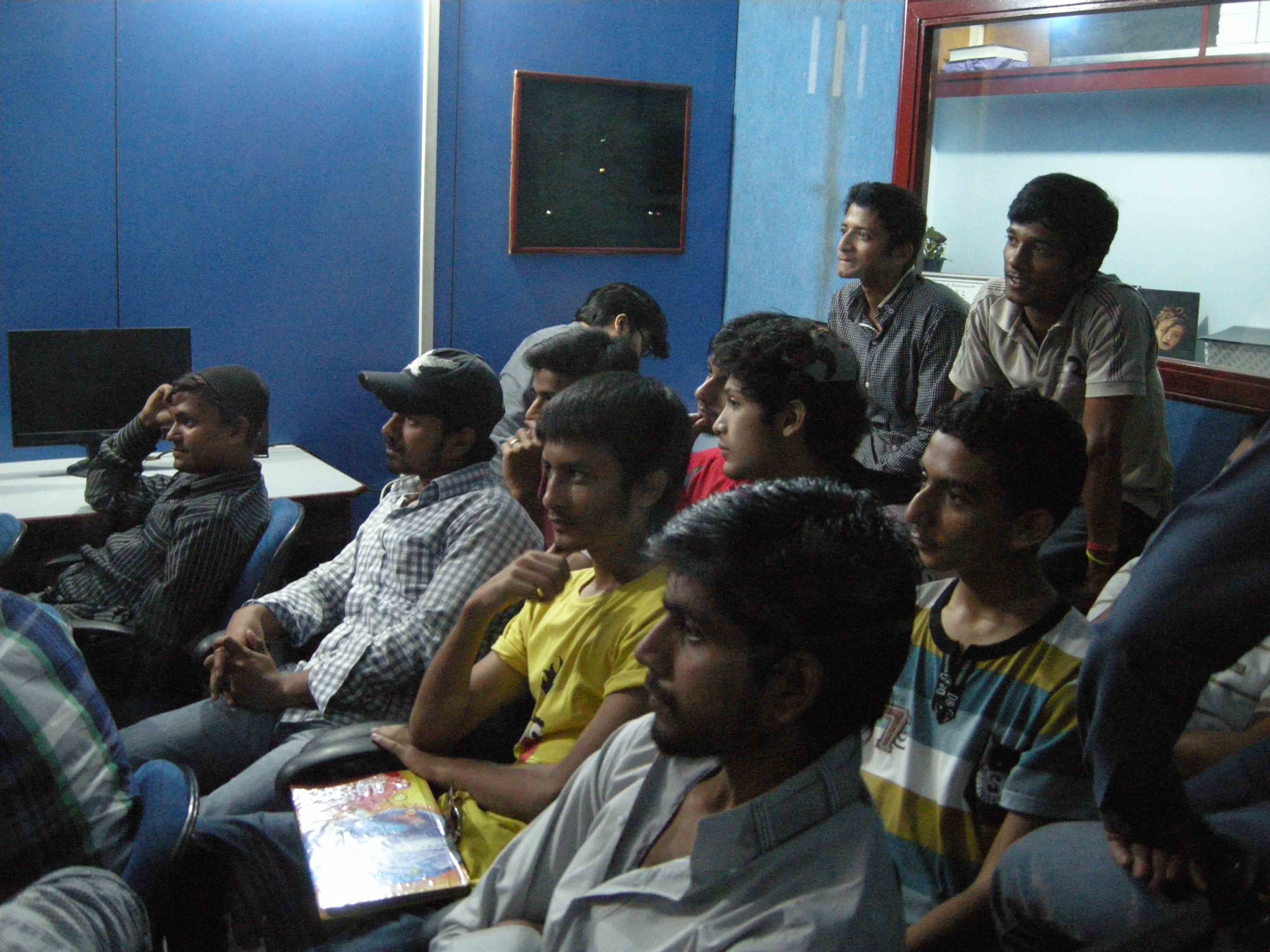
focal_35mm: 35
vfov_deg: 40.7
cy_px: 476
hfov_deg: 52.6
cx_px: 635
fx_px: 1284
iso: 800
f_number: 2.7
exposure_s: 1/8
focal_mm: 7.5
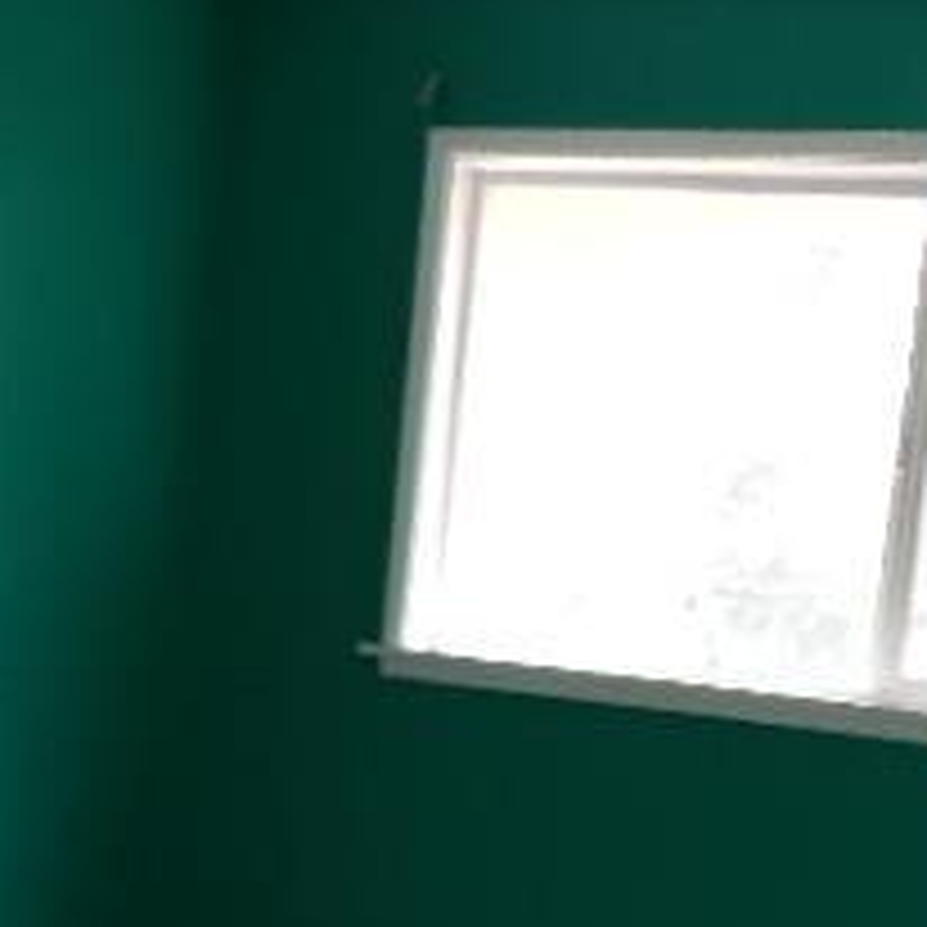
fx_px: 2000
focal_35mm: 66
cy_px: 1026
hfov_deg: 25.5
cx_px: 774
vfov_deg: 24.3
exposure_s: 1/60
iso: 301
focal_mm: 4.3
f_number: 3
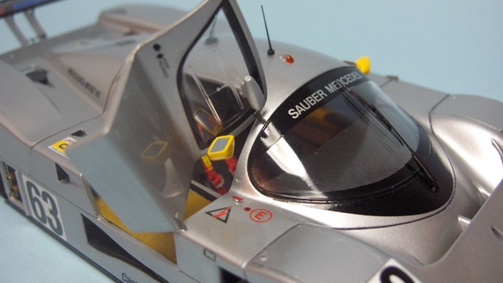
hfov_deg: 47.3
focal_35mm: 43
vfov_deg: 27.7
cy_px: 134
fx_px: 574
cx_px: 252
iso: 200
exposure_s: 1/97.8
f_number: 2.8
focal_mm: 8
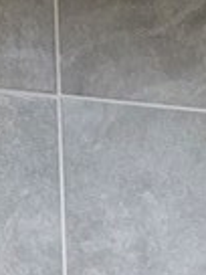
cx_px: 376
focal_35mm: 173
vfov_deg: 10.4
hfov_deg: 8.3
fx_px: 1373
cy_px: 574
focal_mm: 5.4
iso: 400
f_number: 1.8
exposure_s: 1/120
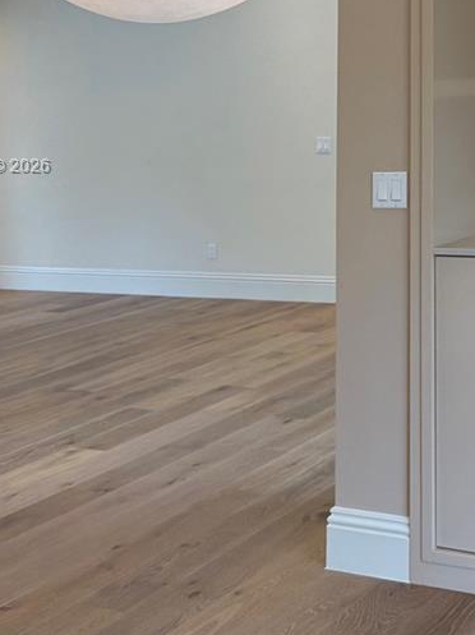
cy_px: 167
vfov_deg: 32.7
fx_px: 1063
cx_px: 388
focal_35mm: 58
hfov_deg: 24.7
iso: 125
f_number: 1.78
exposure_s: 1/190
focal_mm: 6.76
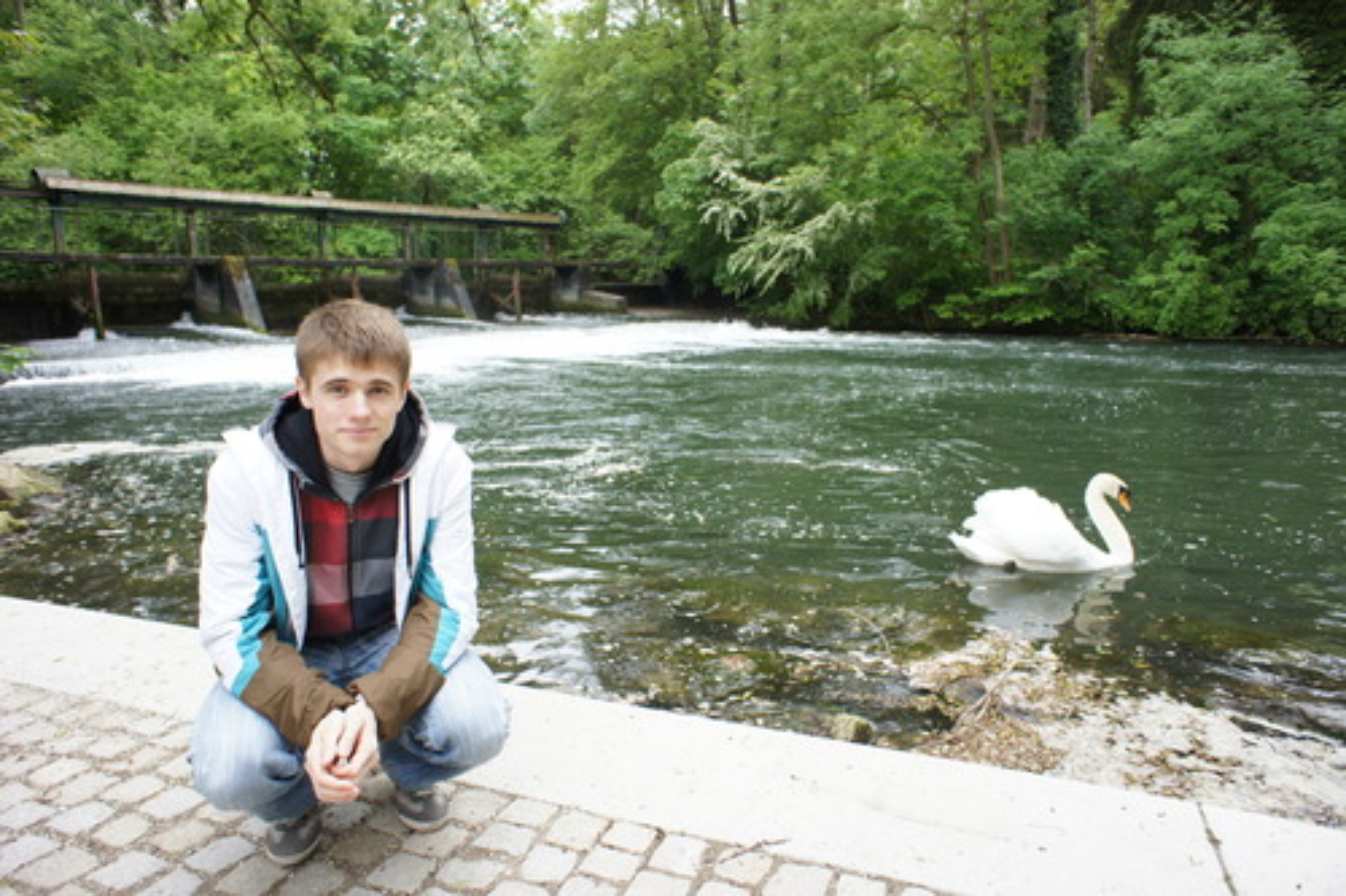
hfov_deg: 73.8
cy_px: 448
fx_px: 897
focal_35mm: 24
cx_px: 673
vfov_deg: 53.1
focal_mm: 16
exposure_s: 1/60
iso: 200
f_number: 4.5
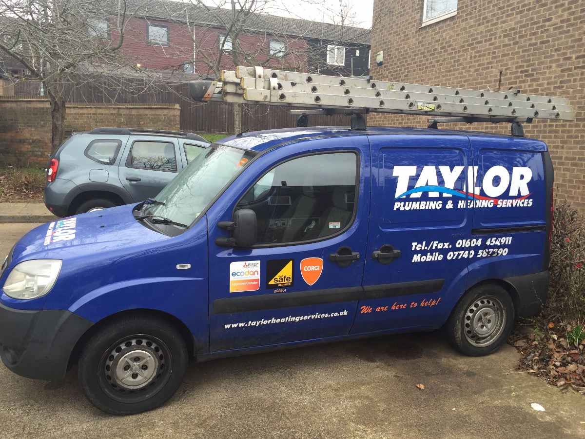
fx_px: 490
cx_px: 292
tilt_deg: -8.8
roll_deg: -2.4
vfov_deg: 48.2
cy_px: 220
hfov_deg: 61.7
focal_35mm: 29
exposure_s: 1/127
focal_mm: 4.15
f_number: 2.2
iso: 32
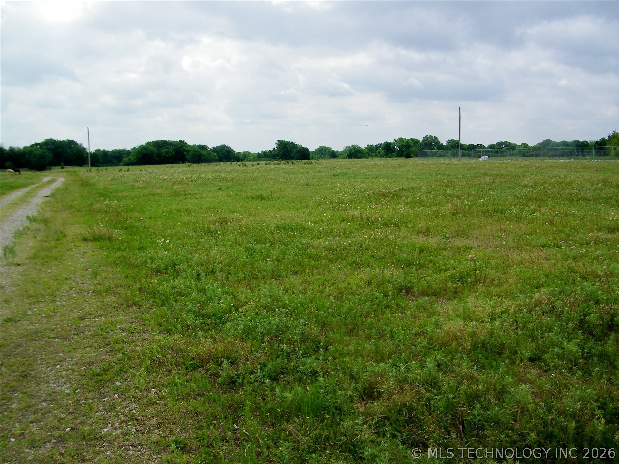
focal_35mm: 30
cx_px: 310
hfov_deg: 60.0
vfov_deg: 46.8
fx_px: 536
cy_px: 232
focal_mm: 5.4
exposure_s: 1/250
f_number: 7.2
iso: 80
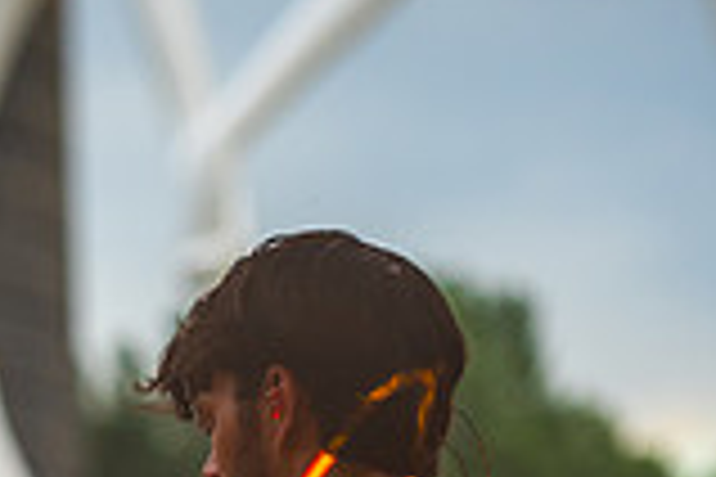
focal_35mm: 404
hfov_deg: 5.1
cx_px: -32
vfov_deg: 3.4
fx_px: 8034
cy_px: 578
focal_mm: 105
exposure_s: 1/500
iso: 400
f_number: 2.8
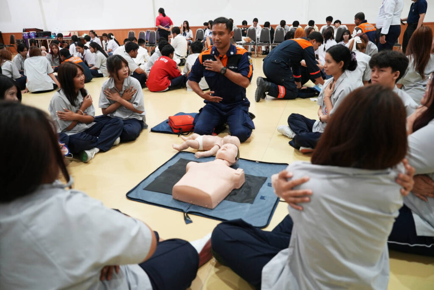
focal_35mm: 24
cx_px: 217
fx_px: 289
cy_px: 145
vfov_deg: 53.2
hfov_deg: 73.7
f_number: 2.8
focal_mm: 24
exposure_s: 1/160
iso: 1600
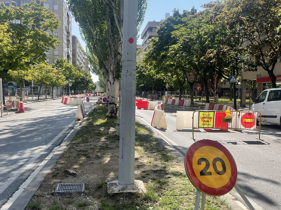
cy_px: 109
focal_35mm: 38
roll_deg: -0.5
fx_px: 308
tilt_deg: -2.0
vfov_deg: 37.7
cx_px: 140
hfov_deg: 49.0
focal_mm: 4.2
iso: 32
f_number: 1.6
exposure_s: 1/1667
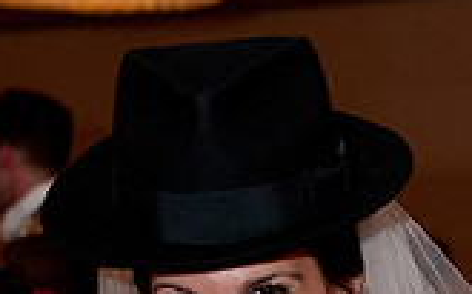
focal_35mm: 153
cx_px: 265
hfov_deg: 13.7
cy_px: 468
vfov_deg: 8.3
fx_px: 1967
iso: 1250
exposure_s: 1/60
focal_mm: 55
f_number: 4.5
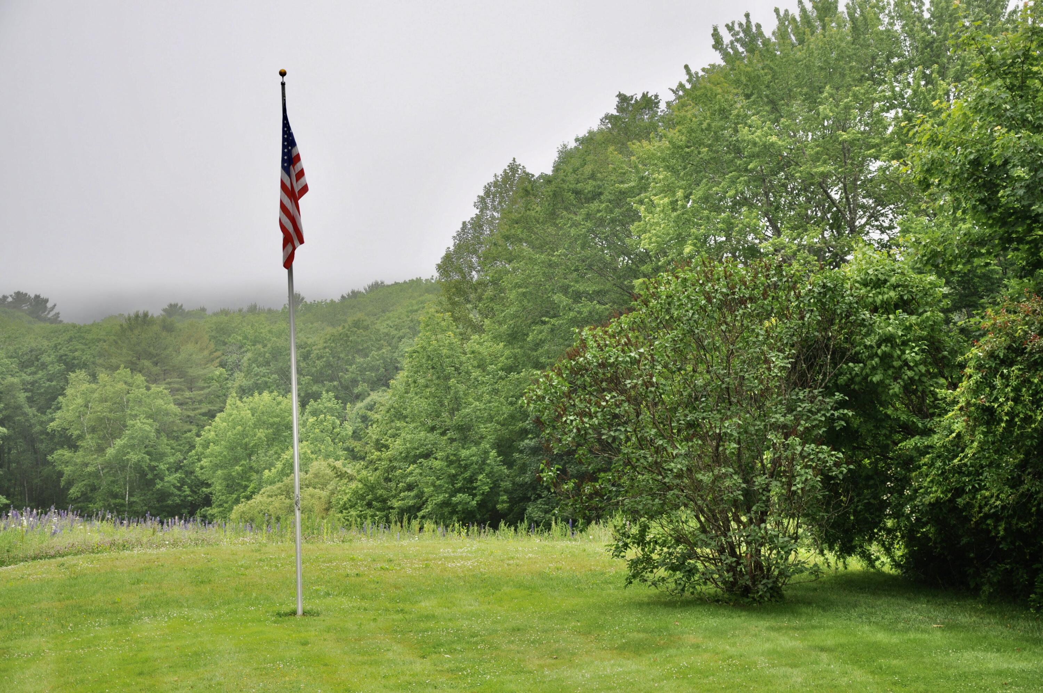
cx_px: 522
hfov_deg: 28.1
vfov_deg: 18.9
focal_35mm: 72
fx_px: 2083
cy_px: 346
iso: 200
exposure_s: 1/200
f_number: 5.6
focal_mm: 48
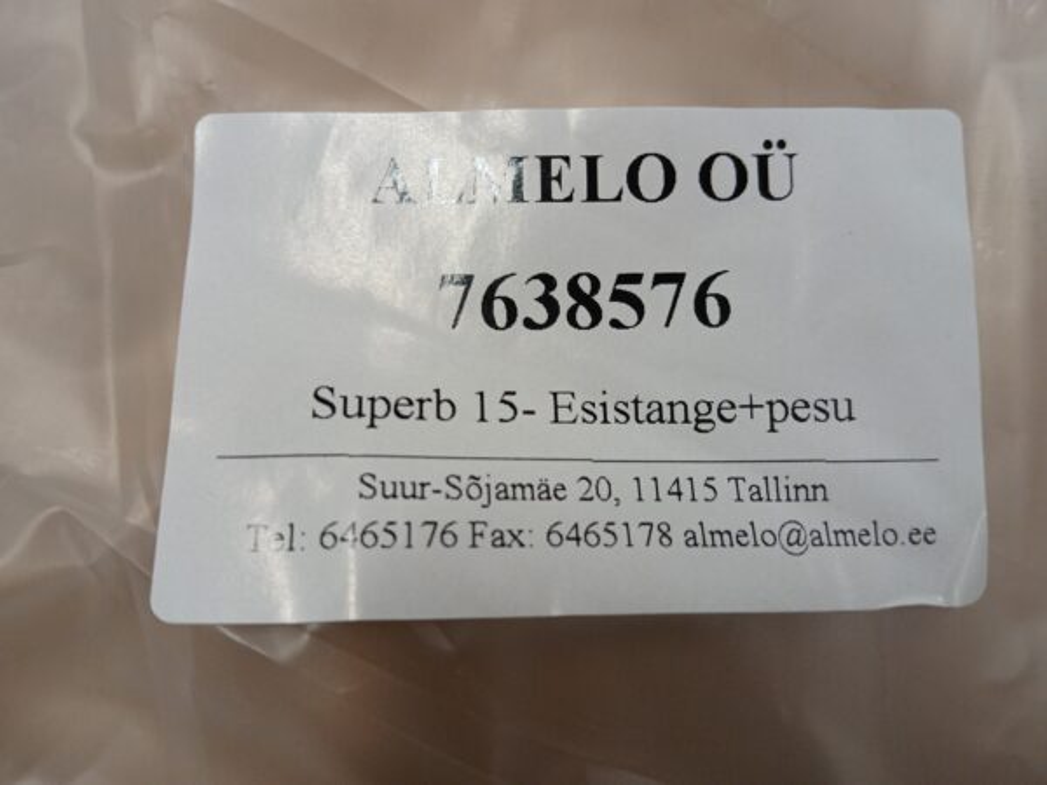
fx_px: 786
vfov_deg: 53.1
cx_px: 524
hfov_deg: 67.3
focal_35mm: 26
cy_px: 392
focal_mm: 3.98
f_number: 1.8
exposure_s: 1/50
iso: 160
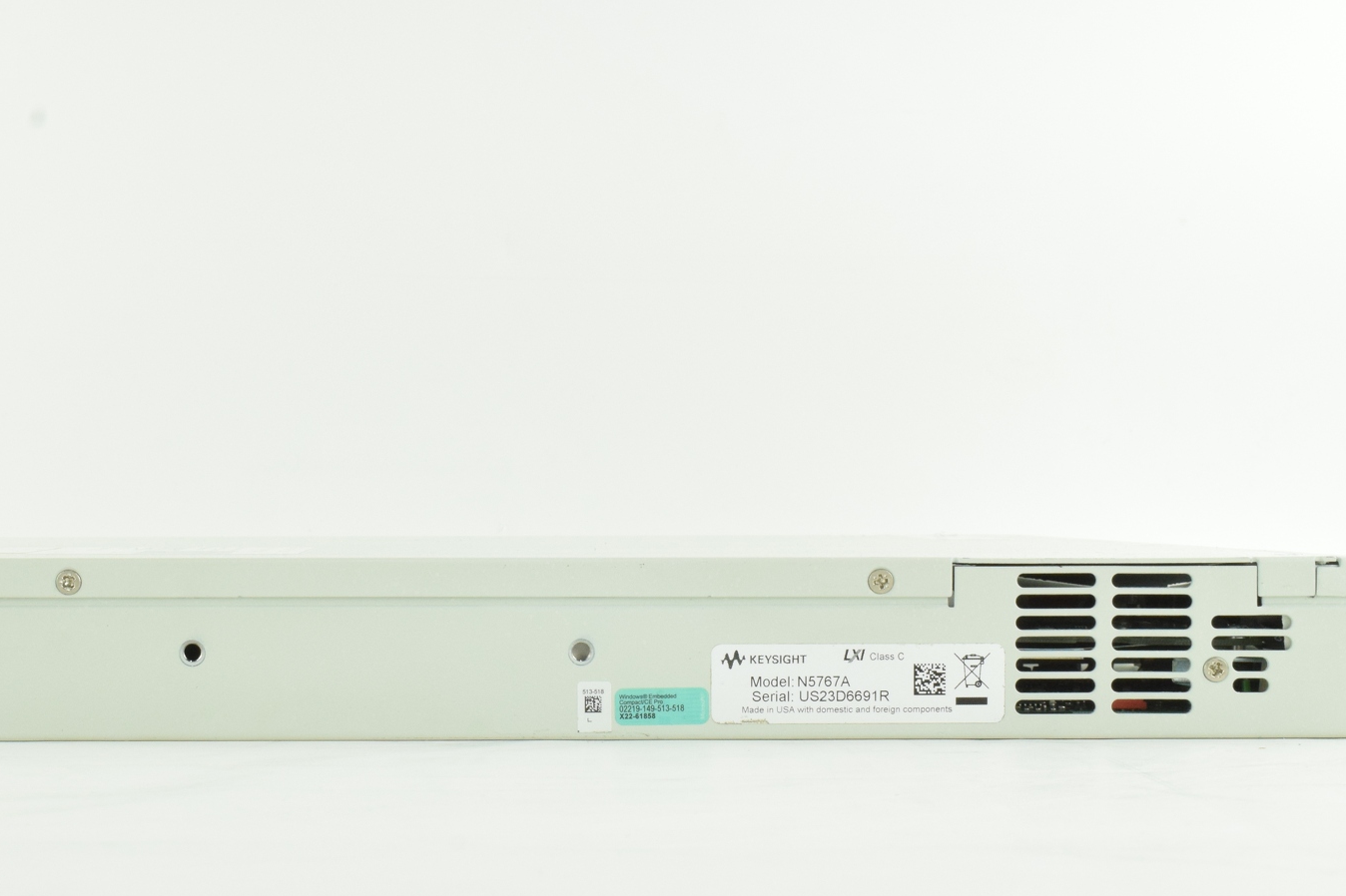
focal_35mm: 80
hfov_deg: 25.3
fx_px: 2981
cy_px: 584
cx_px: 428
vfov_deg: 17.1
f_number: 22
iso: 1600
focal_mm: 35
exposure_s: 1/30
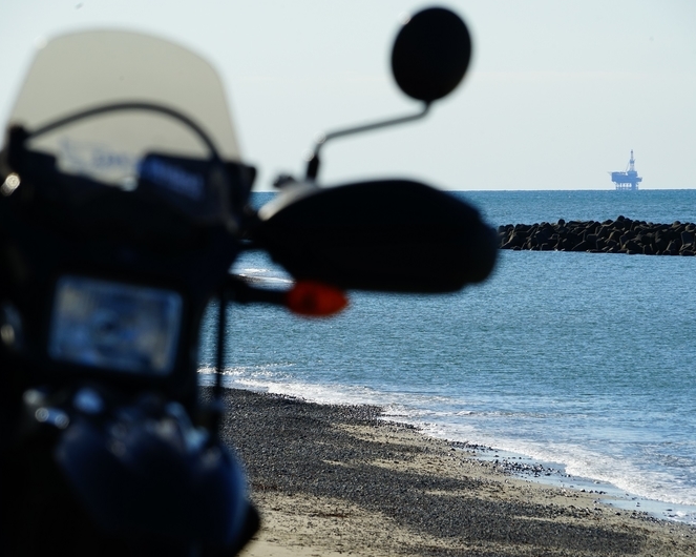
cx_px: 355
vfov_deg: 5.7
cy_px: 280
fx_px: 5601
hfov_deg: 7.1
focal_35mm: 272
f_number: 16
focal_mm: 240
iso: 320
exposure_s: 1/350
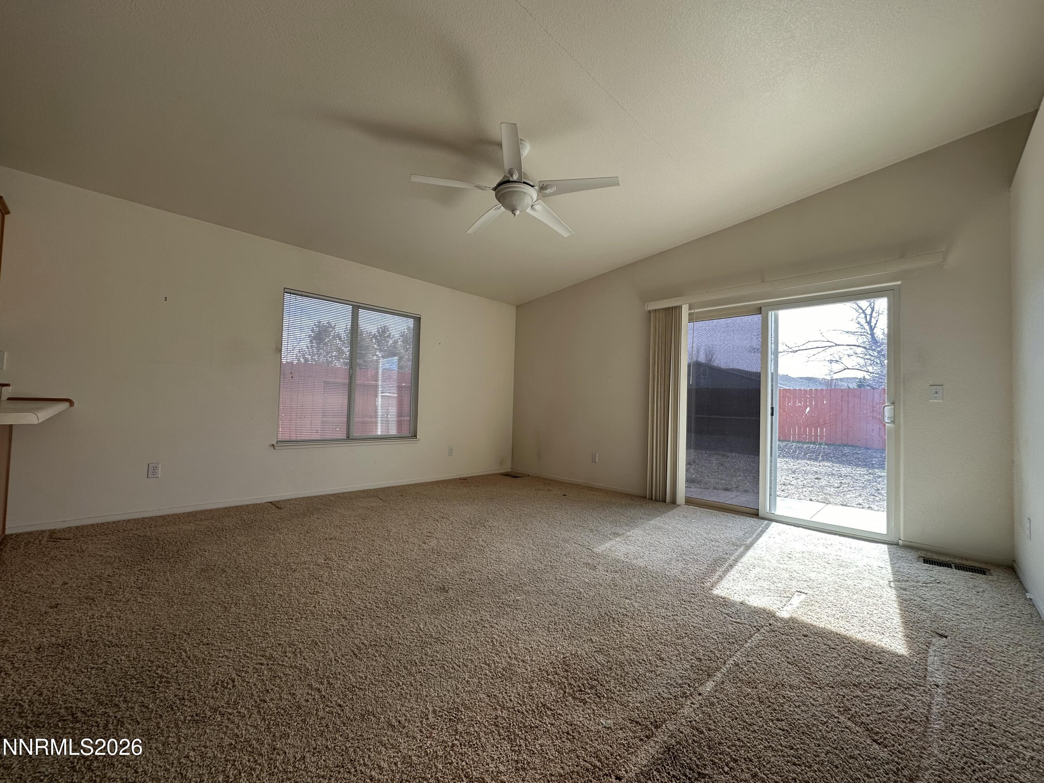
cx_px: 522
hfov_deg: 102.1
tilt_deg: +1.4
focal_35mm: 14
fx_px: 422
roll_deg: -2.1
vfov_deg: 85.7
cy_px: 392
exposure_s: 1/106
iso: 40
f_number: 2.2
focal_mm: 2.22
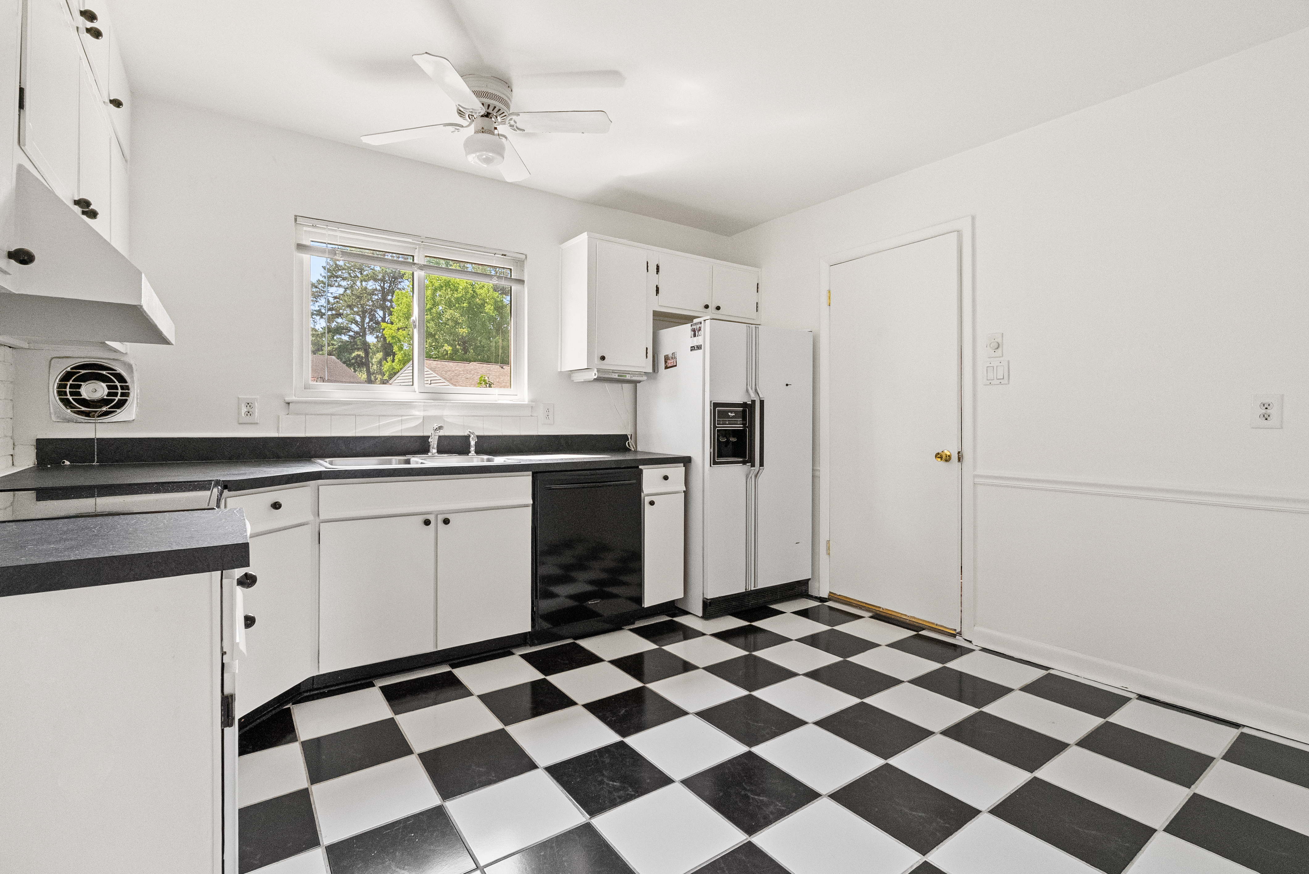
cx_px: 654
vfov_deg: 73.8
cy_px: 437
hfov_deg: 96.7
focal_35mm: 16
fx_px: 582
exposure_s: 1/80
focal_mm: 16
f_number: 8
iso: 12800
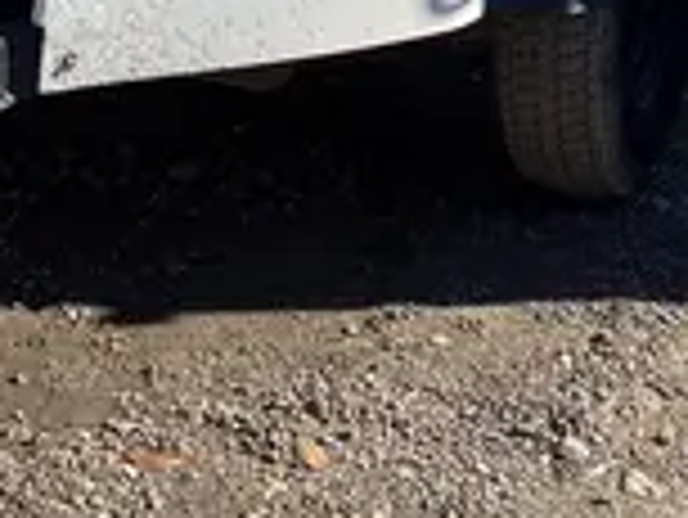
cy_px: -502
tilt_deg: -10.8
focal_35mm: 134
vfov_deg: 10.3
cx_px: -148
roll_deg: +0.0
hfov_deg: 14.2
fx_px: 2665
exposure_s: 1/1429
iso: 32
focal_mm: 3.99
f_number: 1.8
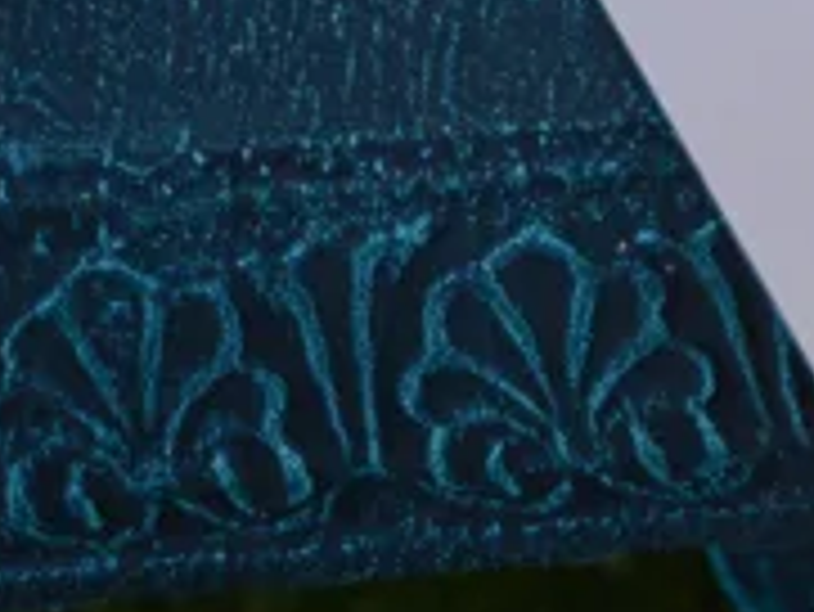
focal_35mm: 267
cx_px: 2446
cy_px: -922
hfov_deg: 6.7
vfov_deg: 5.4
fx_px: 6283
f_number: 2.8
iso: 320
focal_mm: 42
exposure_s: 1/1250
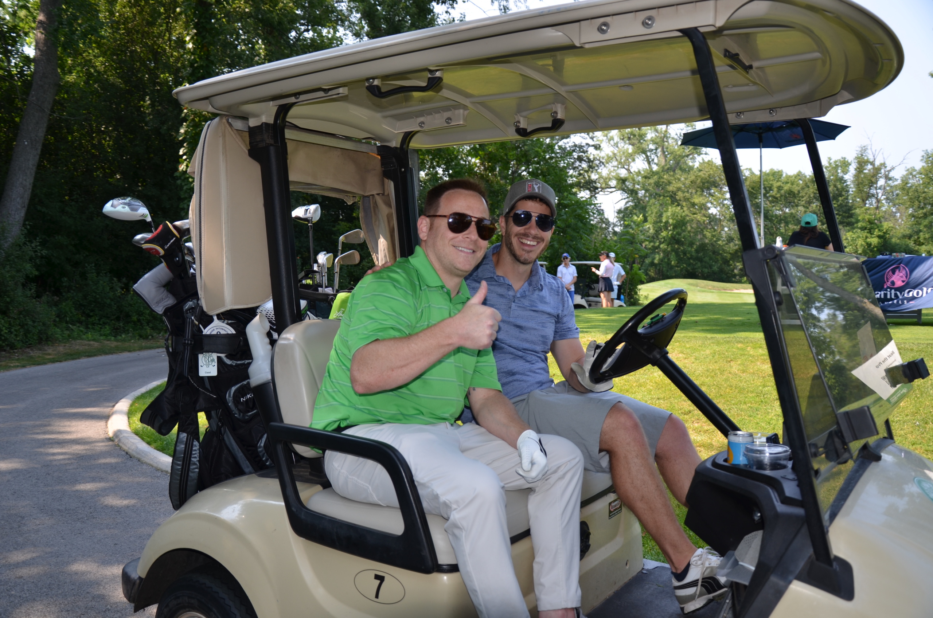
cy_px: 309
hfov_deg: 57.3
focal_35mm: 33
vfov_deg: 39.8
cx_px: 466
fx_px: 854
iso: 100
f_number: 4
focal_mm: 22
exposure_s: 1/250
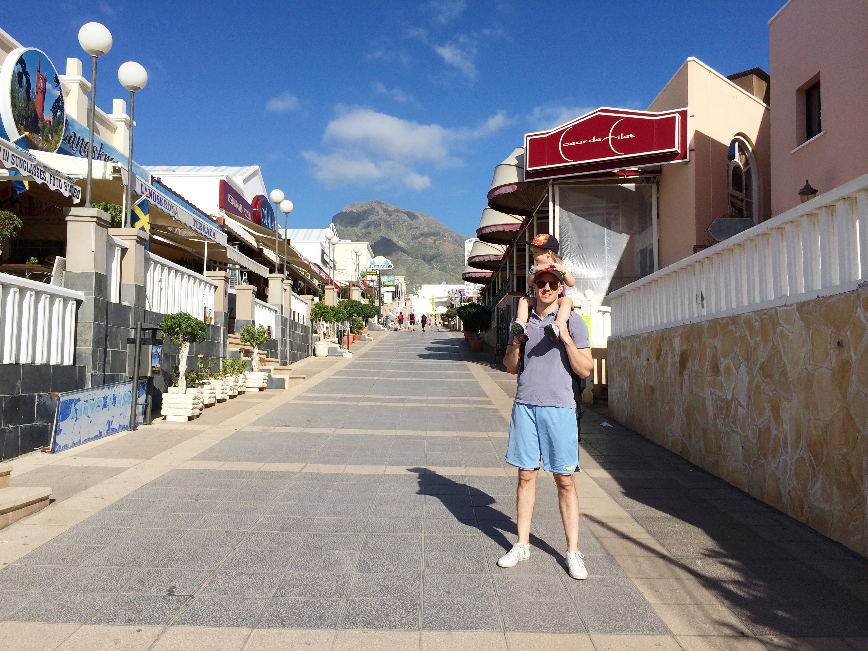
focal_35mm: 30
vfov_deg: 46.8
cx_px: 434
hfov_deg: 60.0
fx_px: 752
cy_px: 326
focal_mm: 4.12
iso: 40
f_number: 2.2
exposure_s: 1/4115
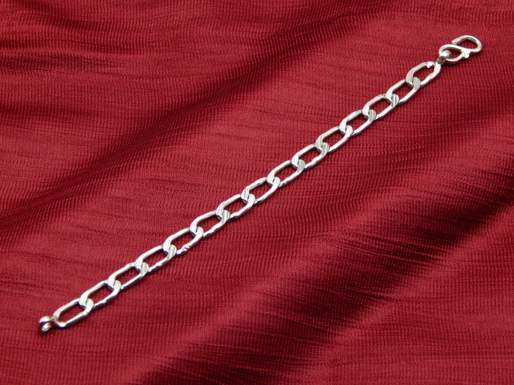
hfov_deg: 14.0
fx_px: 2094
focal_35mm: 141
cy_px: 192
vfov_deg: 10.5
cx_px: 257
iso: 125
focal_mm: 25.3
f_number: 4.9
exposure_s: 1/80
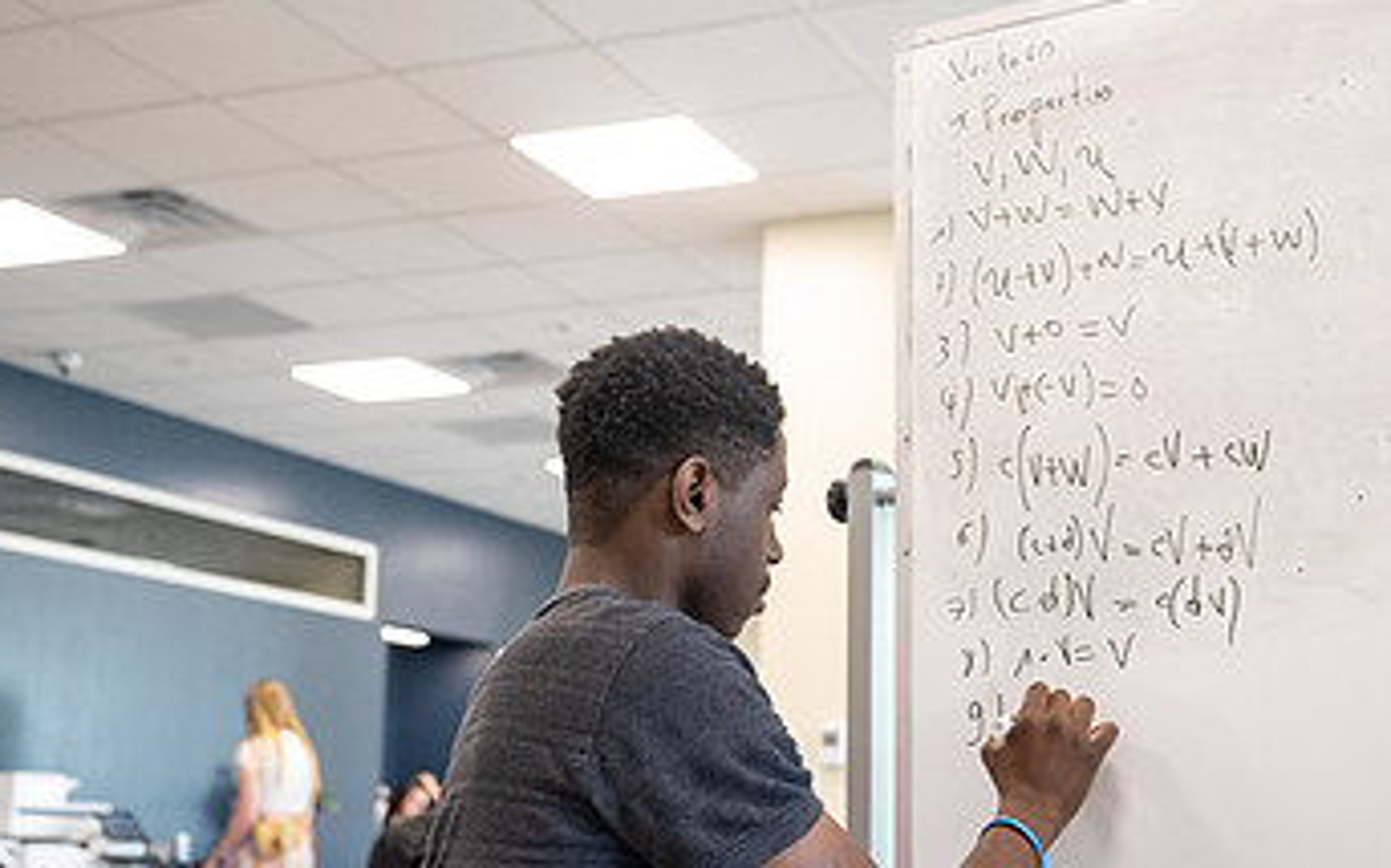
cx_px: 799
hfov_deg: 36.2
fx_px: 2122
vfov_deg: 23.1
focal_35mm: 56
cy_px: 452
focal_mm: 32.5
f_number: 2.8
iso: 2000
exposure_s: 1/320
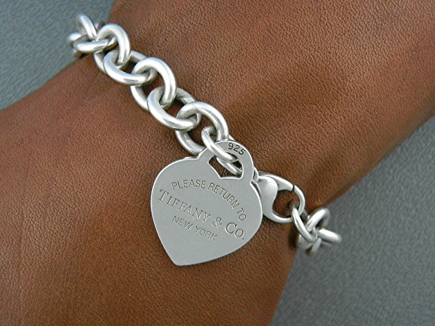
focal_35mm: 68
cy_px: 163
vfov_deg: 21.6
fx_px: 855
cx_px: 218
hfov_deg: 28.6
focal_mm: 12.2
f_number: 4.1
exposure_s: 1/5.5
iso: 200
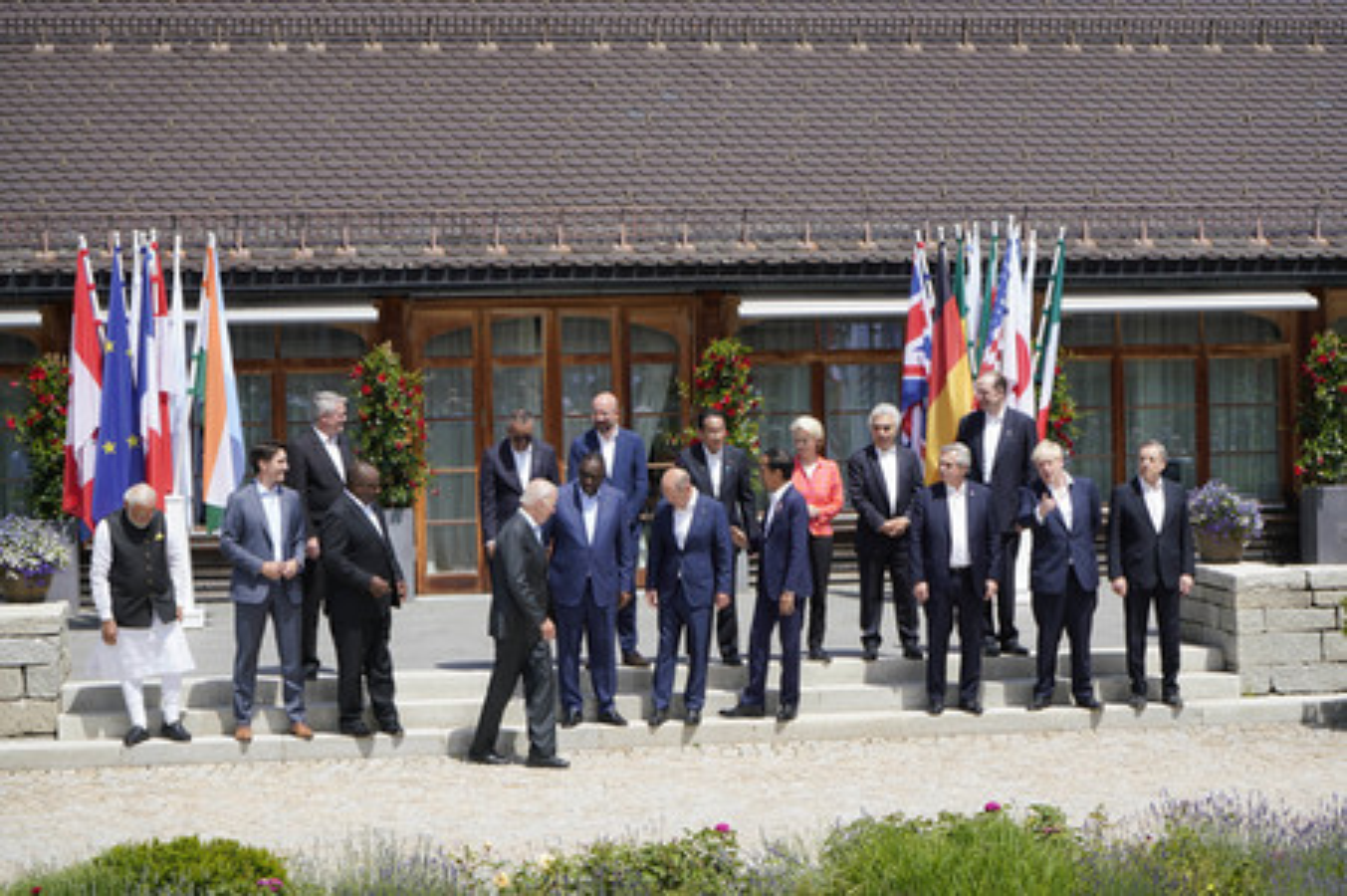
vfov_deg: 19.4
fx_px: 2617
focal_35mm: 70
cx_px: 674
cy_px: 448
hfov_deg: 28.9
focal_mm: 70
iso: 400
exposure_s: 1/400
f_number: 13
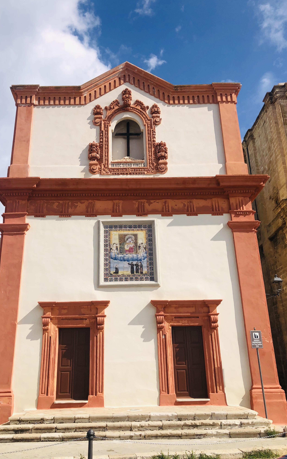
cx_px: 129
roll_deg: +1.4
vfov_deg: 62.9
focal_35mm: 30
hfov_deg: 41.8
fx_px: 375
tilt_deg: +22.5
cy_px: 227
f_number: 1.8
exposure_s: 1/3436
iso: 20
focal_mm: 4
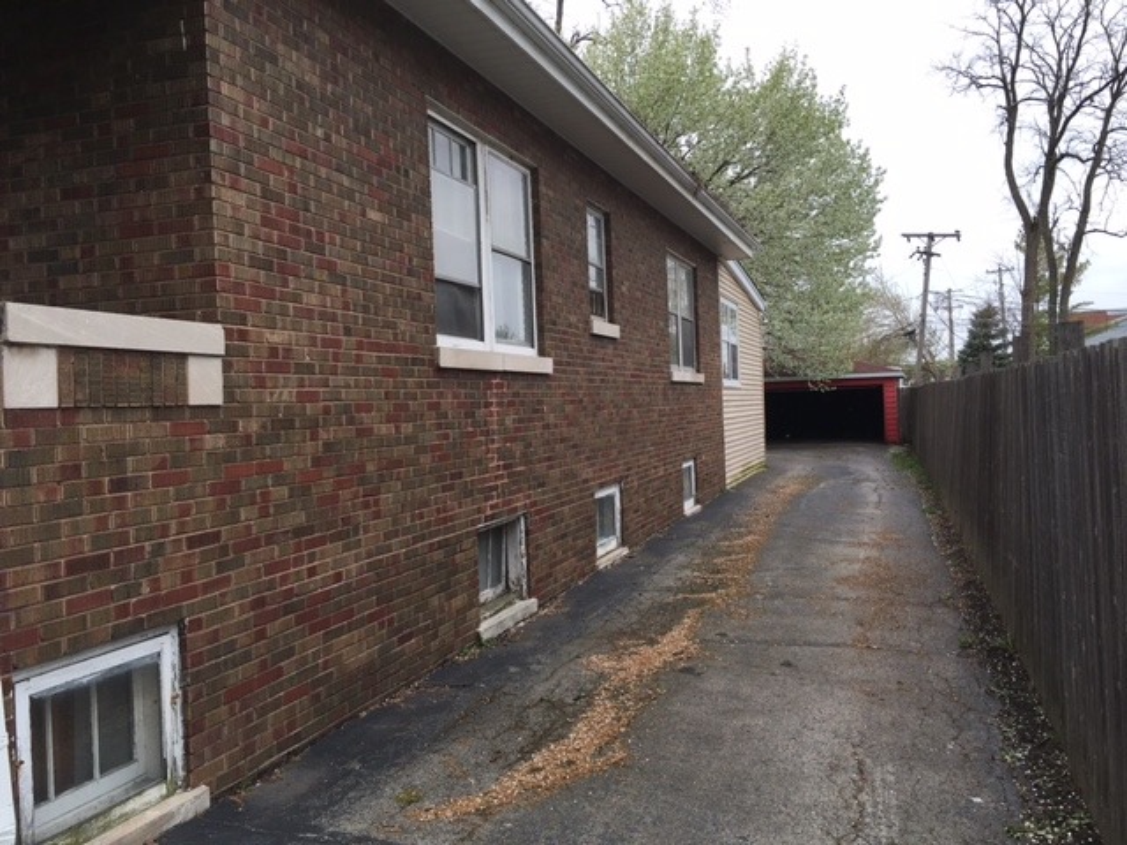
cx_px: 564
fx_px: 944
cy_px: 422
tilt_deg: -2.0
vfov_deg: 48.2
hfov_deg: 61.7
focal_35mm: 29
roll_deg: +1.4
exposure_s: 1/366
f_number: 2.2
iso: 25
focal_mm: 4.15
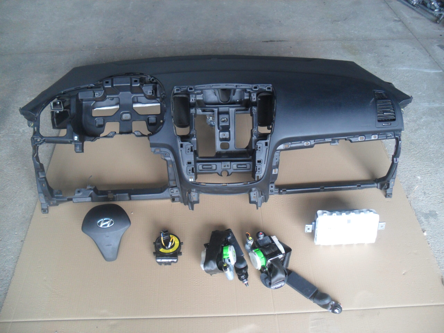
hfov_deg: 52.6
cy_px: 166
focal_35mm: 35
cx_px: 222
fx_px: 449
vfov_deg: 40.7
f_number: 3
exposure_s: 1/45
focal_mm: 6.3
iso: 160
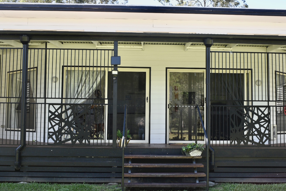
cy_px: 90
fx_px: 381
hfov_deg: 41.0
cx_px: 159
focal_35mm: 48
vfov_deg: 28.1
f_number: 8
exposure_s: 1/250
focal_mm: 26
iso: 400
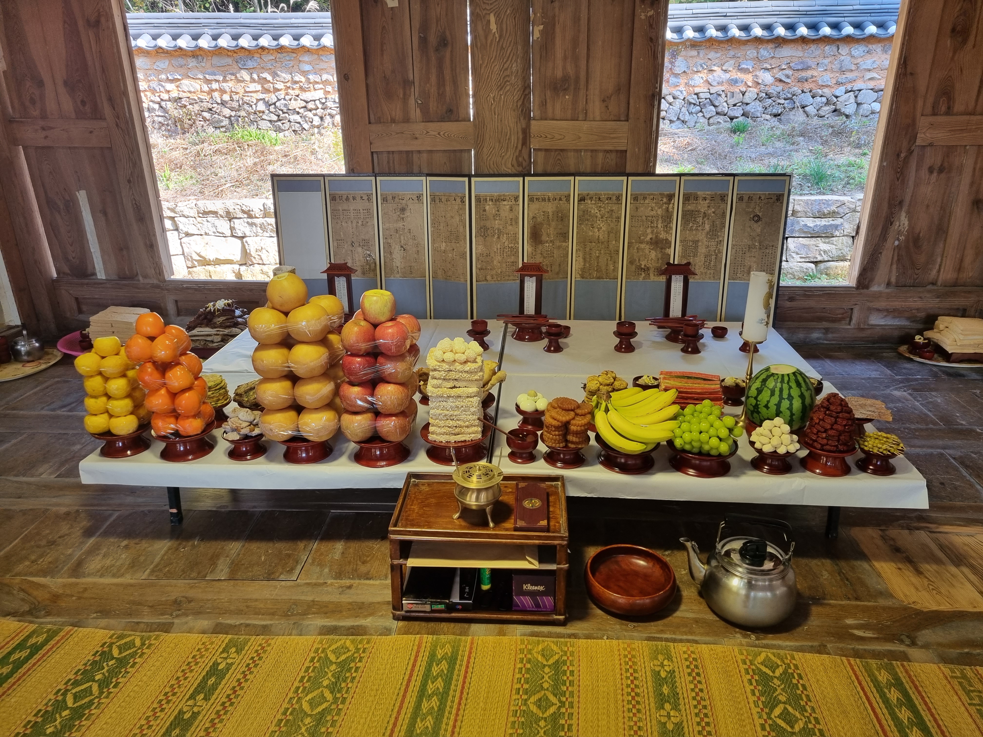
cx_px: 492
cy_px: 368
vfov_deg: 53.1
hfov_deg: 67.3
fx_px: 738
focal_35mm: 26
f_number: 1.8
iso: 100
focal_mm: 5.4
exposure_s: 1/120
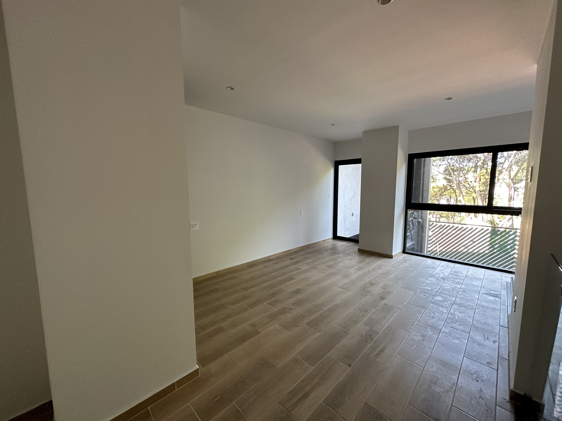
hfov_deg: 102.1
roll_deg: -0.1
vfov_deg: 85.7
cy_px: 210
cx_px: 281
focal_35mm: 14
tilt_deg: -5.9
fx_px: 227
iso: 250
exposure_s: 1/99
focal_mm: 2.22
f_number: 2.2
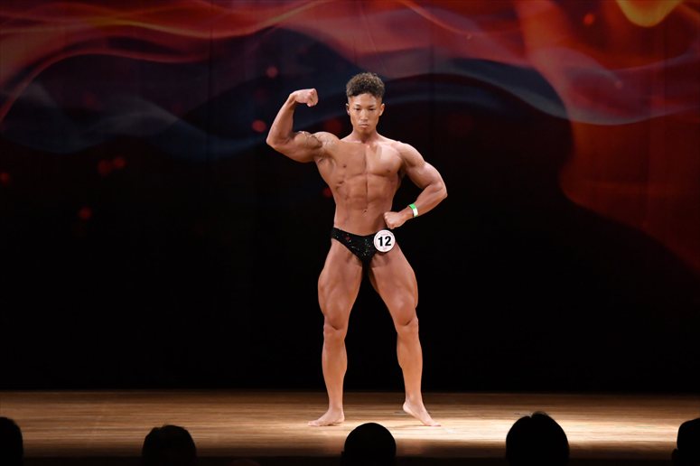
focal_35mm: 225
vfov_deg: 6.1
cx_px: 350
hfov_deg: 9.2
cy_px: 233
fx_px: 4373
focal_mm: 150
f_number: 5.6
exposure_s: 1/400
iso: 4000
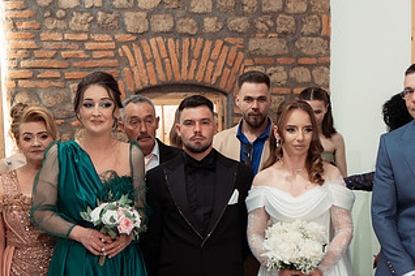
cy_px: 215
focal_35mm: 68
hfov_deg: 29.5
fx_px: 784
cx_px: 264
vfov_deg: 19.8
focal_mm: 35
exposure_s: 1/320
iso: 1600
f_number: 2
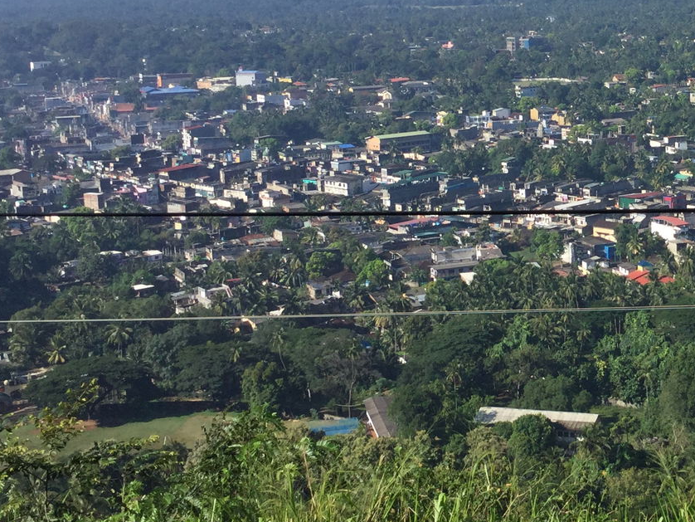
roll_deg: -0.1
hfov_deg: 26.3
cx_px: 658
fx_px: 1426
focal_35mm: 71
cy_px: 196
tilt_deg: -10.9
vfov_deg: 20.7
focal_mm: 3.3
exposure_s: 1/1314
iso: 25
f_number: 2.4
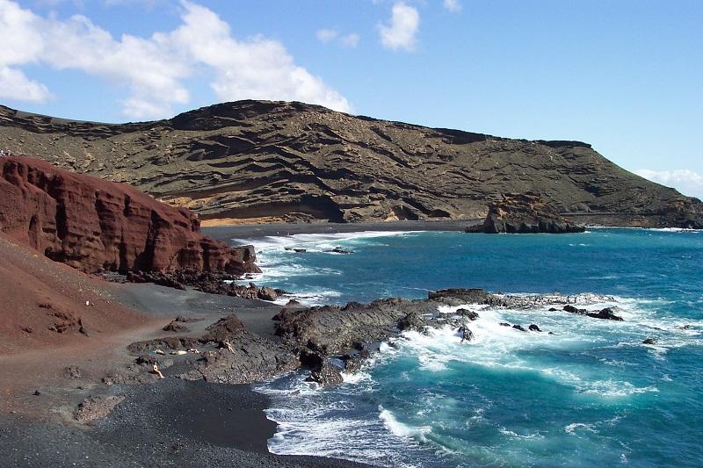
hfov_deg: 50.7
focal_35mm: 38
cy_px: 234
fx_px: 742
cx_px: 352
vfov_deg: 35.0
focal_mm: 8
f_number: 4.8
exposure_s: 1/700
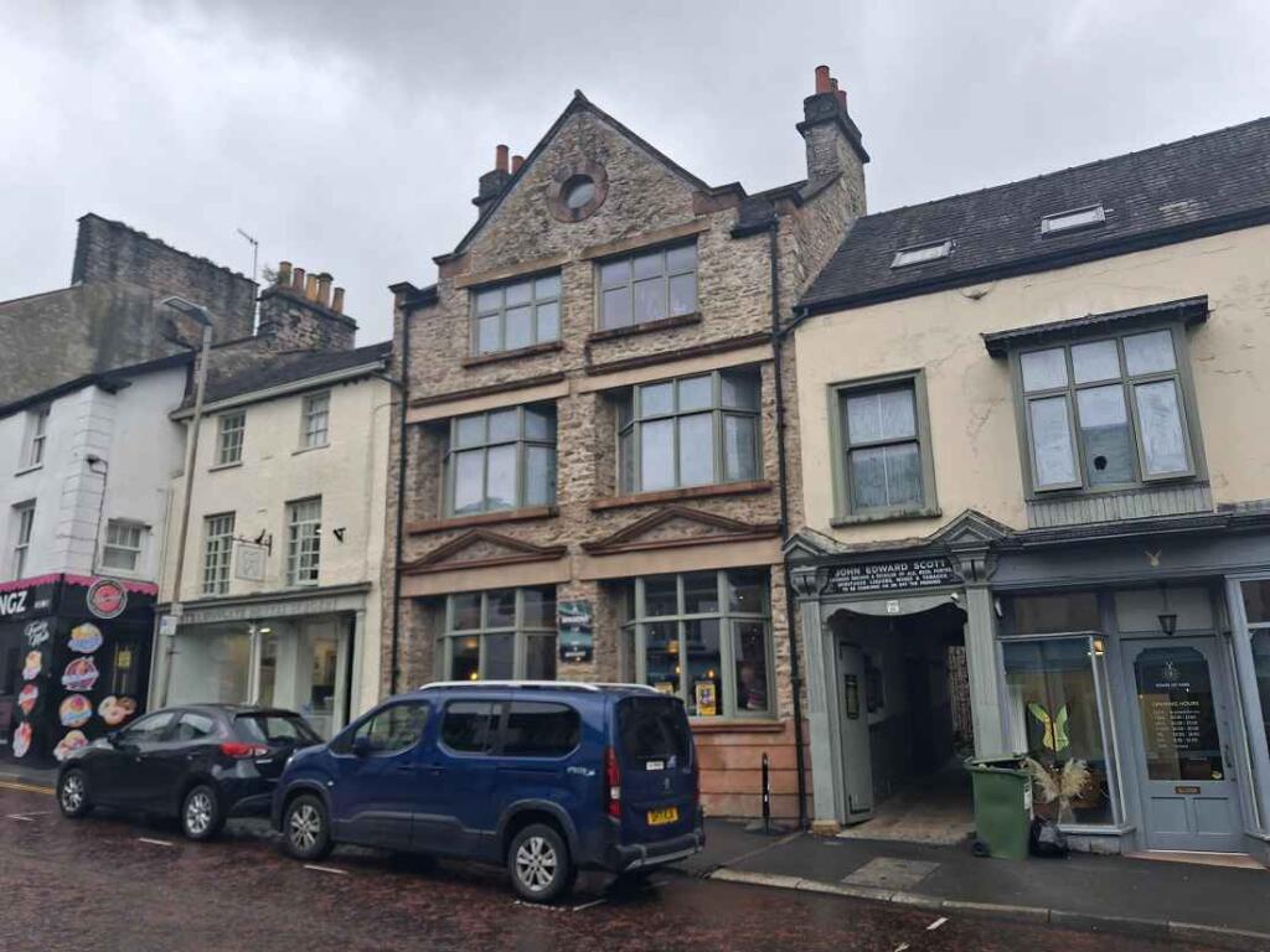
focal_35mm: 27
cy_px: 476
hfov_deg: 65.3
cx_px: 635
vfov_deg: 51.4
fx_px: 991
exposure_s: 1/274
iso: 25
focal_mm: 4
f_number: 1.8
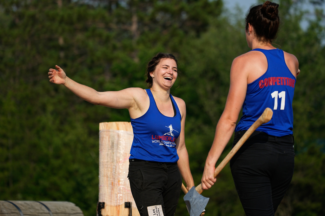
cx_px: 162
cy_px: 108
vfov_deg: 6.2
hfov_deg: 9.3
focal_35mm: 221
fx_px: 1994
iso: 250
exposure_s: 1/1600
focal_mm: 221
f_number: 5.6
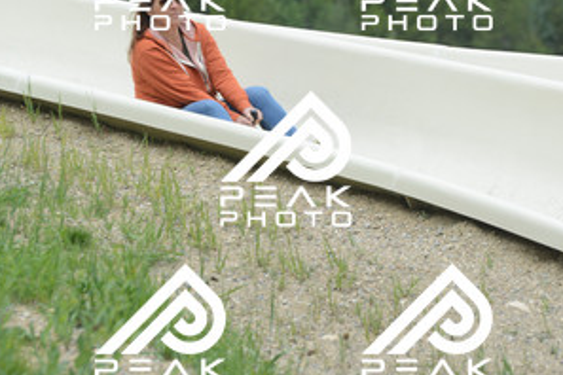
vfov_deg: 5.2
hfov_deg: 7.8
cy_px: 147
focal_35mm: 263
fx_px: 4113
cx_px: 294
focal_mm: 195
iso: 280
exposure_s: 1/640
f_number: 6.3
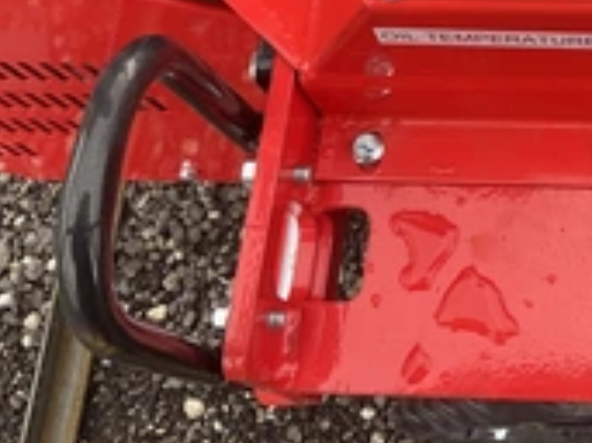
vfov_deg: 20.5
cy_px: -55
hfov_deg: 26.9
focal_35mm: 68
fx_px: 1162
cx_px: 599
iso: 25
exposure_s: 1/122
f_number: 1.8
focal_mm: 3
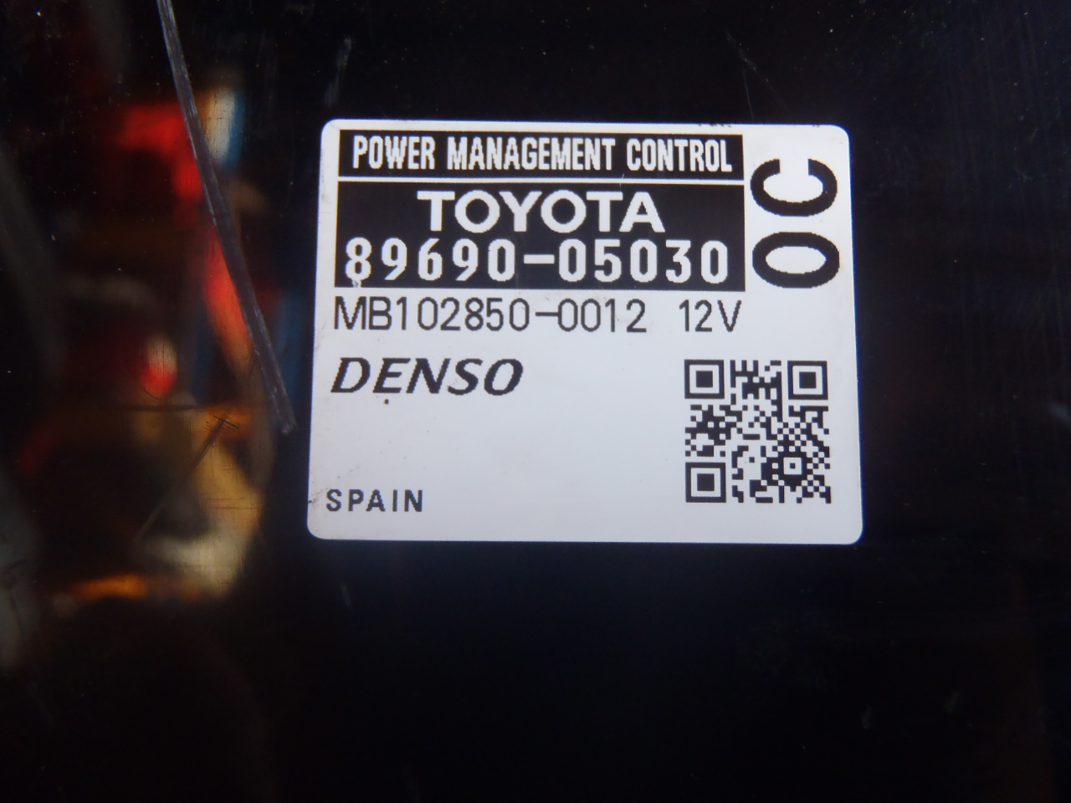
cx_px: 536
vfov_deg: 38.7
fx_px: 1145
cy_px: 402
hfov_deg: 50.1
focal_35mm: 37
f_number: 4.7
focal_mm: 6.64
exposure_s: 1/25
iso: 200
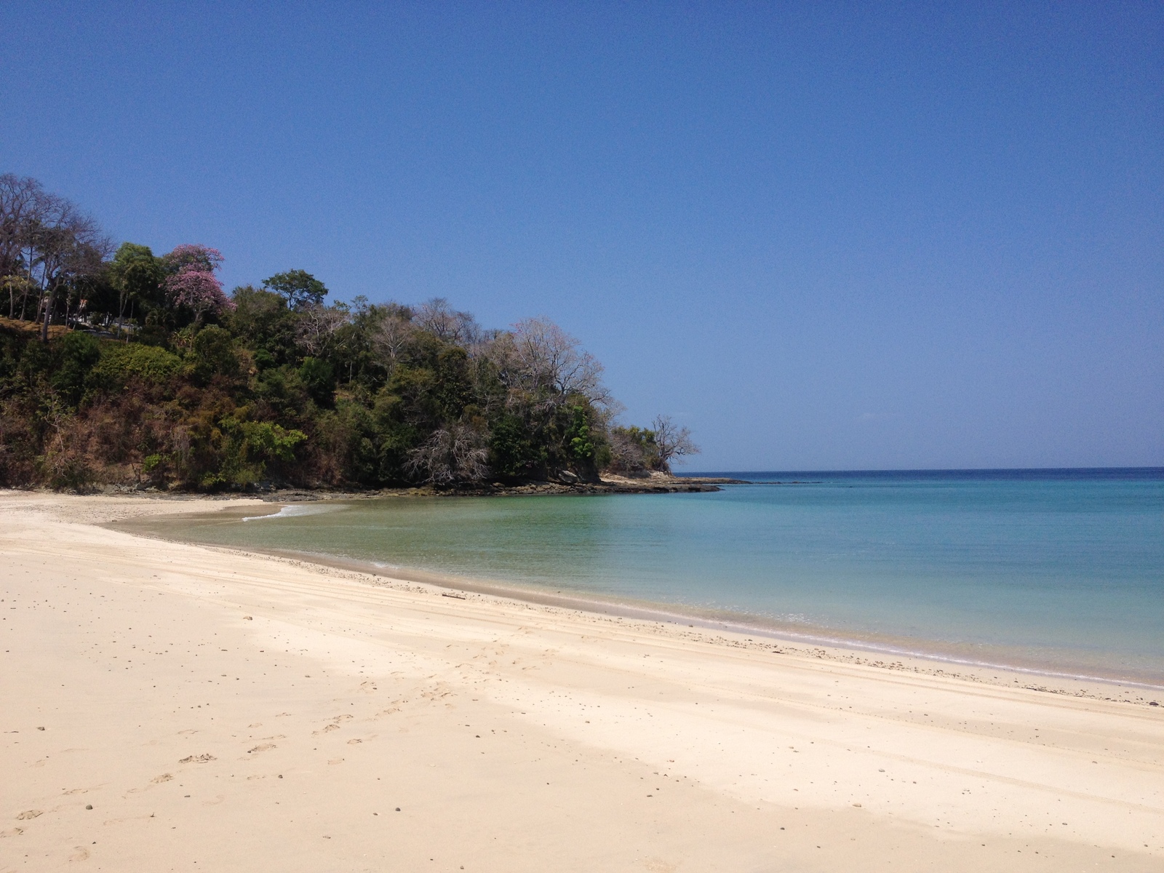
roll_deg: +1.2
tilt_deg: -0.8
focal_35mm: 35
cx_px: 582
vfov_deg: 40.7
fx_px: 1177
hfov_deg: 52.6
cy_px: 436
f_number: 2.4
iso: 50
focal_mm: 4.28
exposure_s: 1/3690
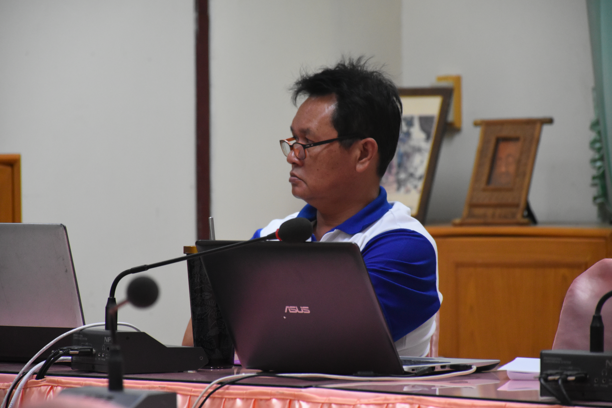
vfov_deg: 6.5
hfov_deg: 9.8
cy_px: 204
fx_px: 3570
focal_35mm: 210
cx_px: 306
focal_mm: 140
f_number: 5.6
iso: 2500
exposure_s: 1/125
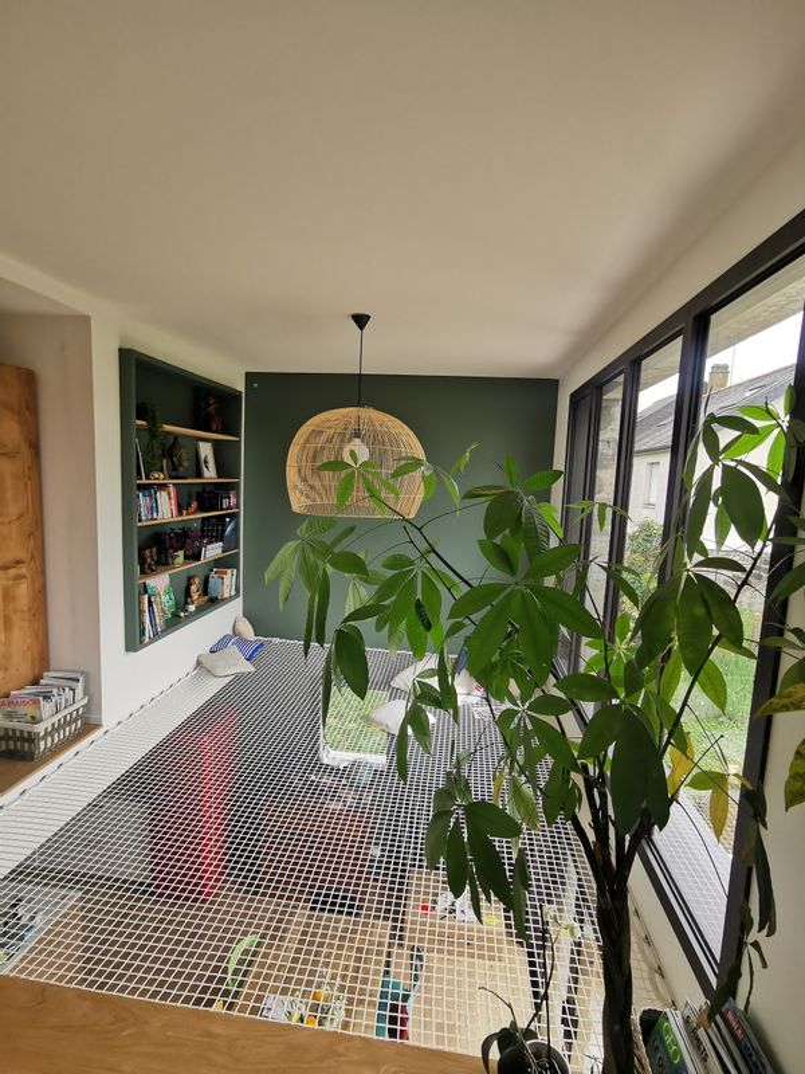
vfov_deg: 91.0
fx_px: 527
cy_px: 537
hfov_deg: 74.7
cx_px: 402
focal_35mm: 17
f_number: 2.2
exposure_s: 1/99.9
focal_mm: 2.26
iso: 64
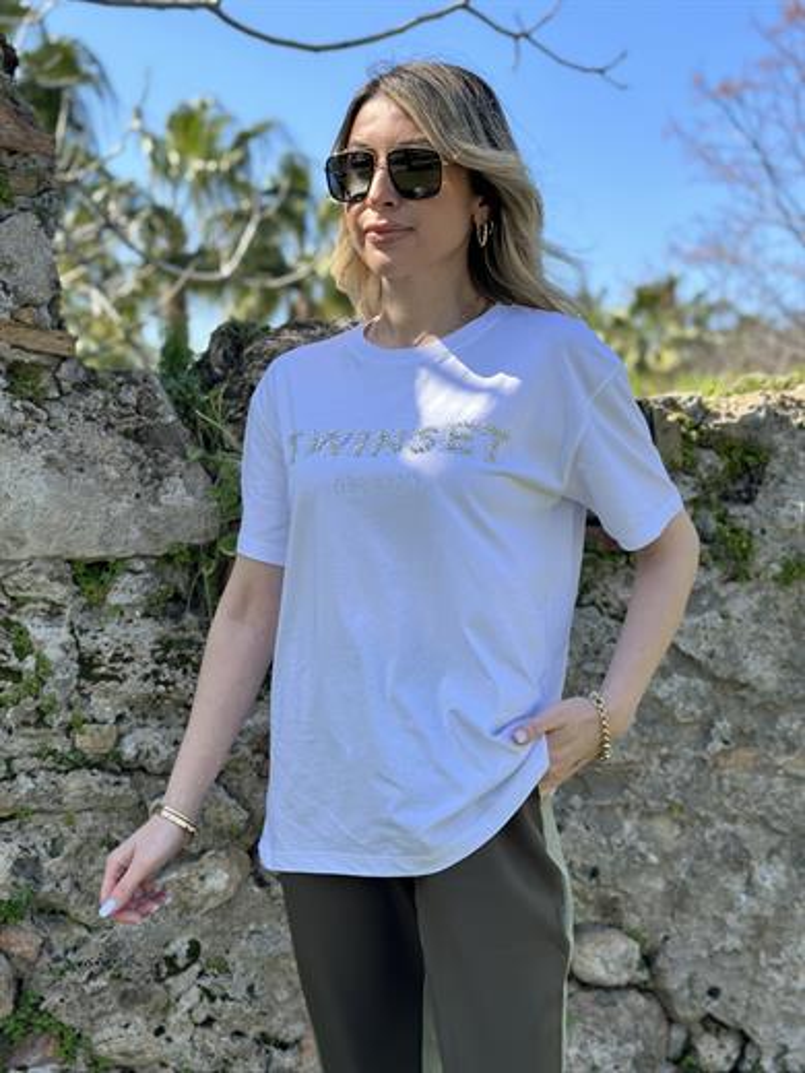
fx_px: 1488
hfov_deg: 30.3
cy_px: 536
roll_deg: -3.1
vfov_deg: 39.7
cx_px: 402
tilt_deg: -1.9
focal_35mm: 48
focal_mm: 6.86
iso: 80
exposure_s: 1/1783
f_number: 1.78
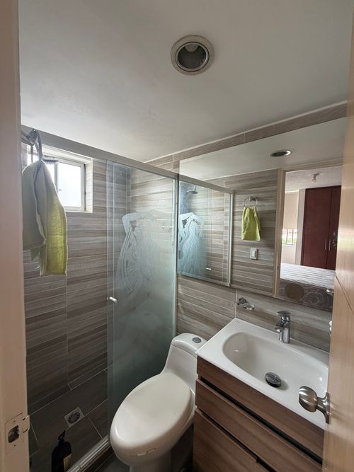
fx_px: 191
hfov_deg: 85.7
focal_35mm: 14
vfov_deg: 102.1
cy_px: 236
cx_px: 177
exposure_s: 1/121
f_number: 2.2
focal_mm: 2.22
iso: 250
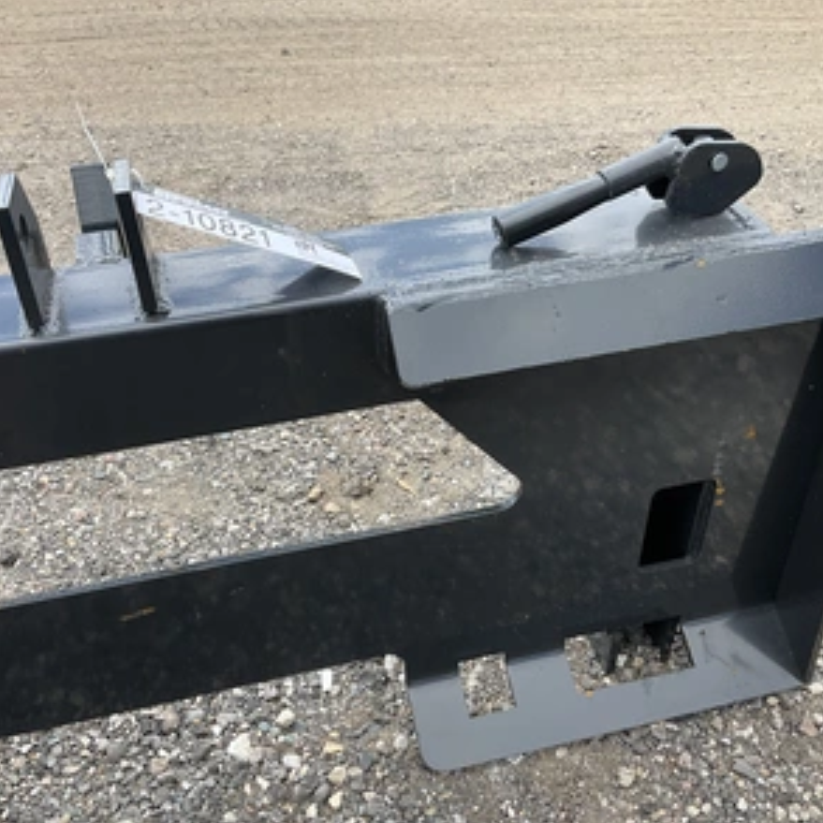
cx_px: 396
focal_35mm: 35
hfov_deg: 47.2
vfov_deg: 47.2
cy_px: 416
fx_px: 941
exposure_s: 1/574
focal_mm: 3
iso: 25
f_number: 1.8
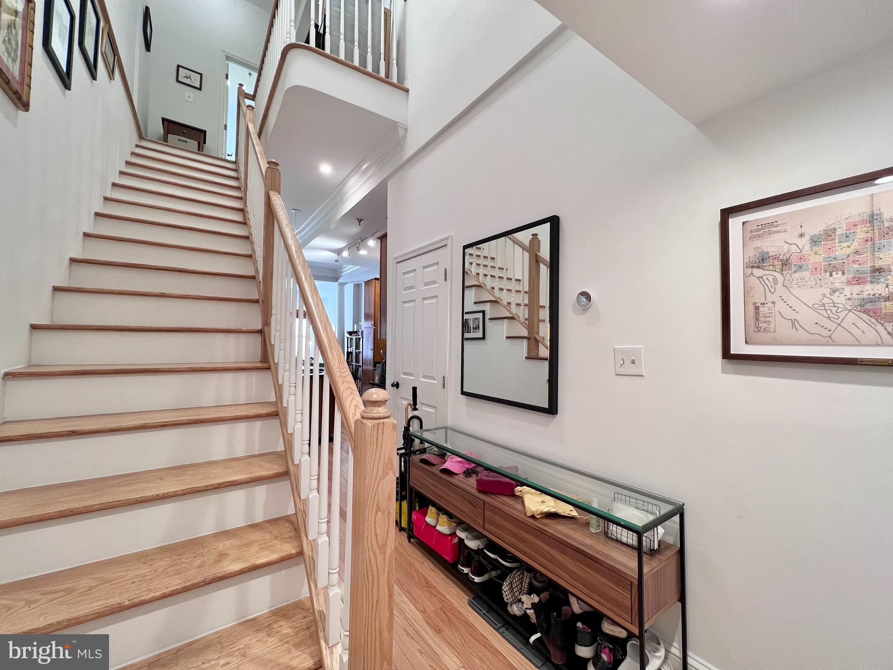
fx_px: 335
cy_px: 335
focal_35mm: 13
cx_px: 446
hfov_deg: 106.2
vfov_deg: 89.9
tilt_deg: +1.0
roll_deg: -0.6
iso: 250
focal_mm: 1.57
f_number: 1.8
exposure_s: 1/120
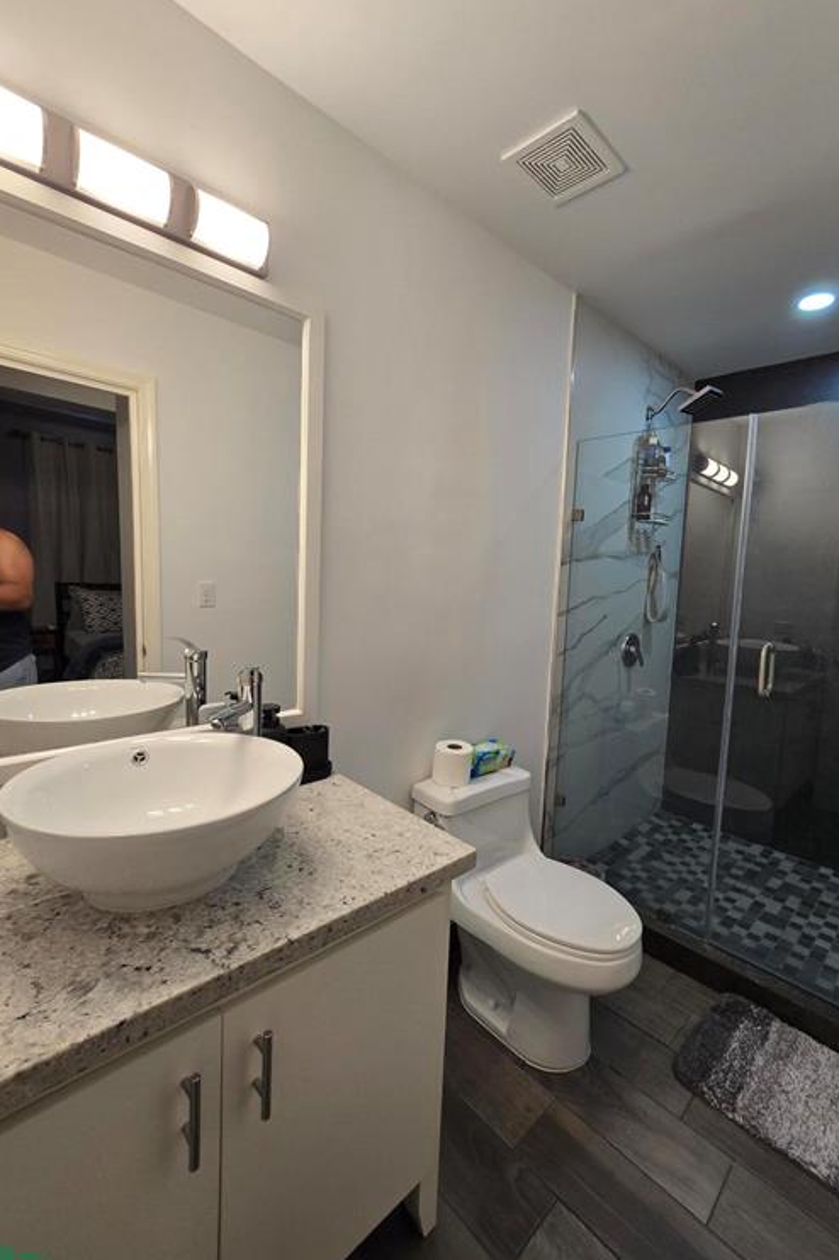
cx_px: 476
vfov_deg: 104.3
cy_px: 622
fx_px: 490
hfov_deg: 80.7
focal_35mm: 14
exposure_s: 1/60
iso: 125
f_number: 2.2
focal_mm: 2.2
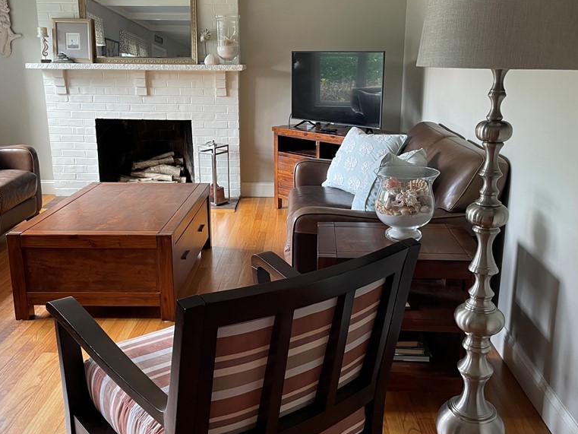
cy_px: 198
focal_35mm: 35
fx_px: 585
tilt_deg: -13.1
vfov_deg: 40.7
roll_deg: +0.8
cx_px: 289
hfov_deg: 52.6
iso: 125
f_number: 1.6
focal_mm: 4.2
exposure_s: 1/60
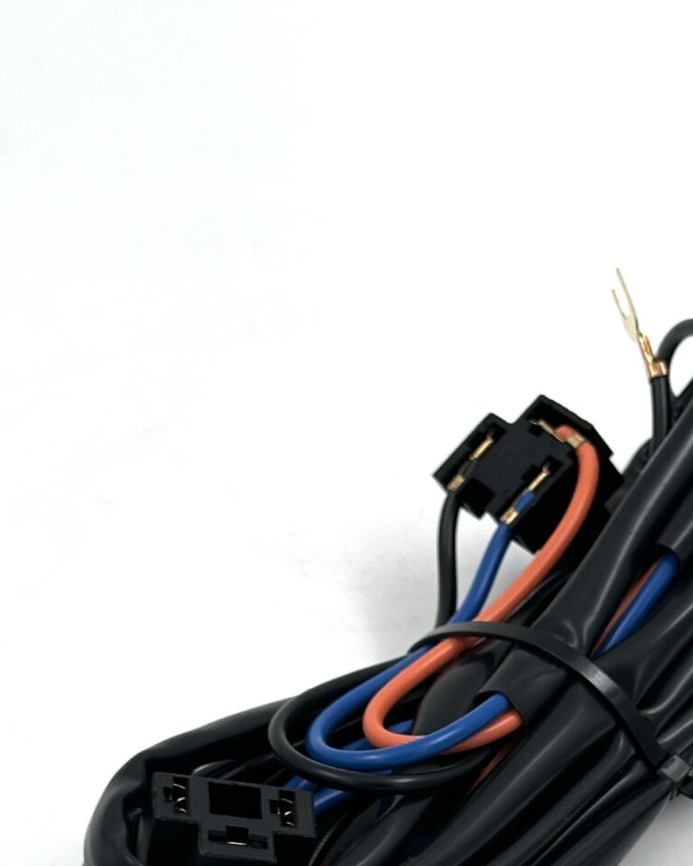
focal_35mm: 126
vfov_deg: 15.0
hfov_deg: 12.2
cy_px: 851
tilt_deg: -48.3
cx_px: 419
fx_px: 3229
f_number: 1.78
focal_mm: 6.86
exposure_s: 1/426
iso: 64
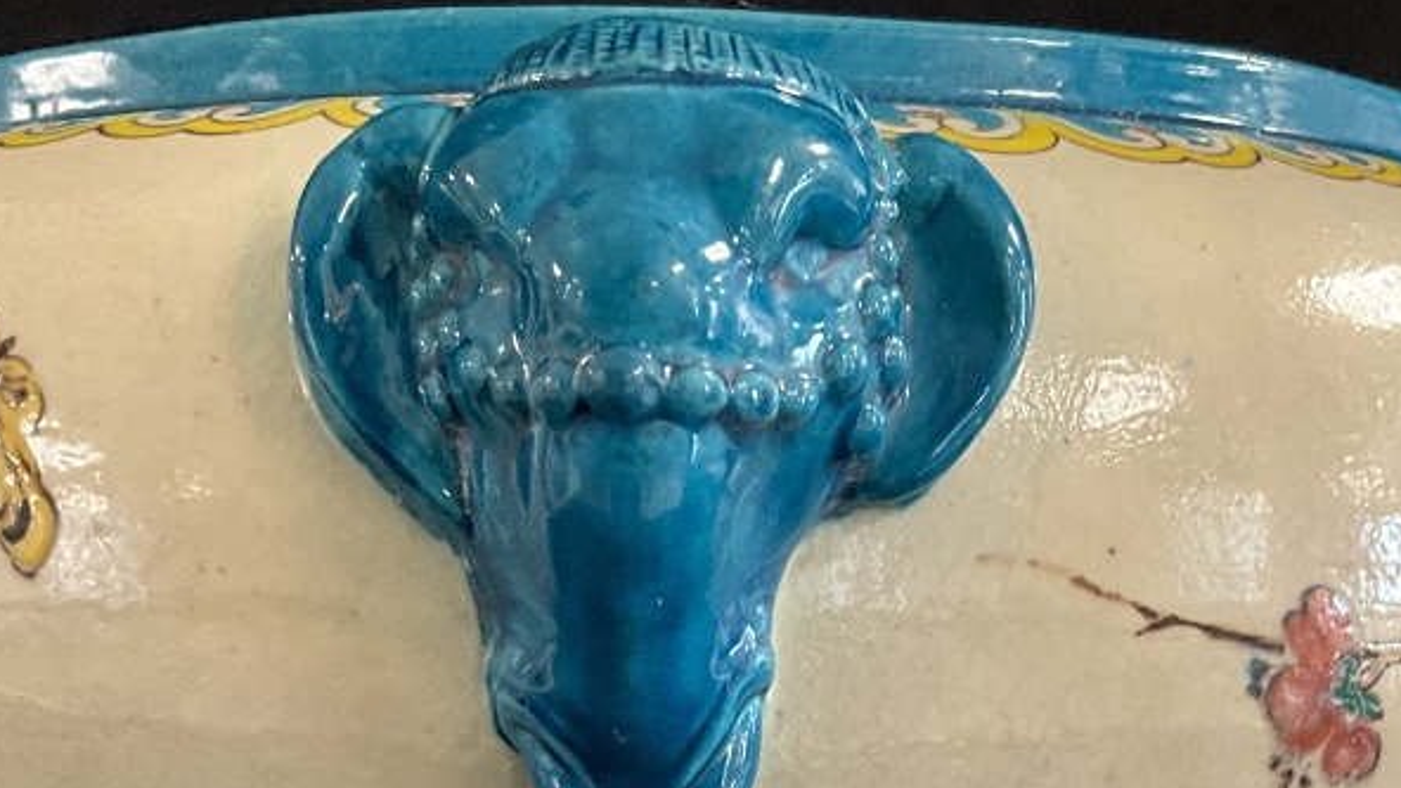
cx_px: 762
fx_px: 2378
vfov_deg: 18.1
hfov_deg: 32.8
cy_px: 890
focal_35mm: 64
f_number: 1.8
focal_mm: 3
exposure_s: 1/41
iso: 320
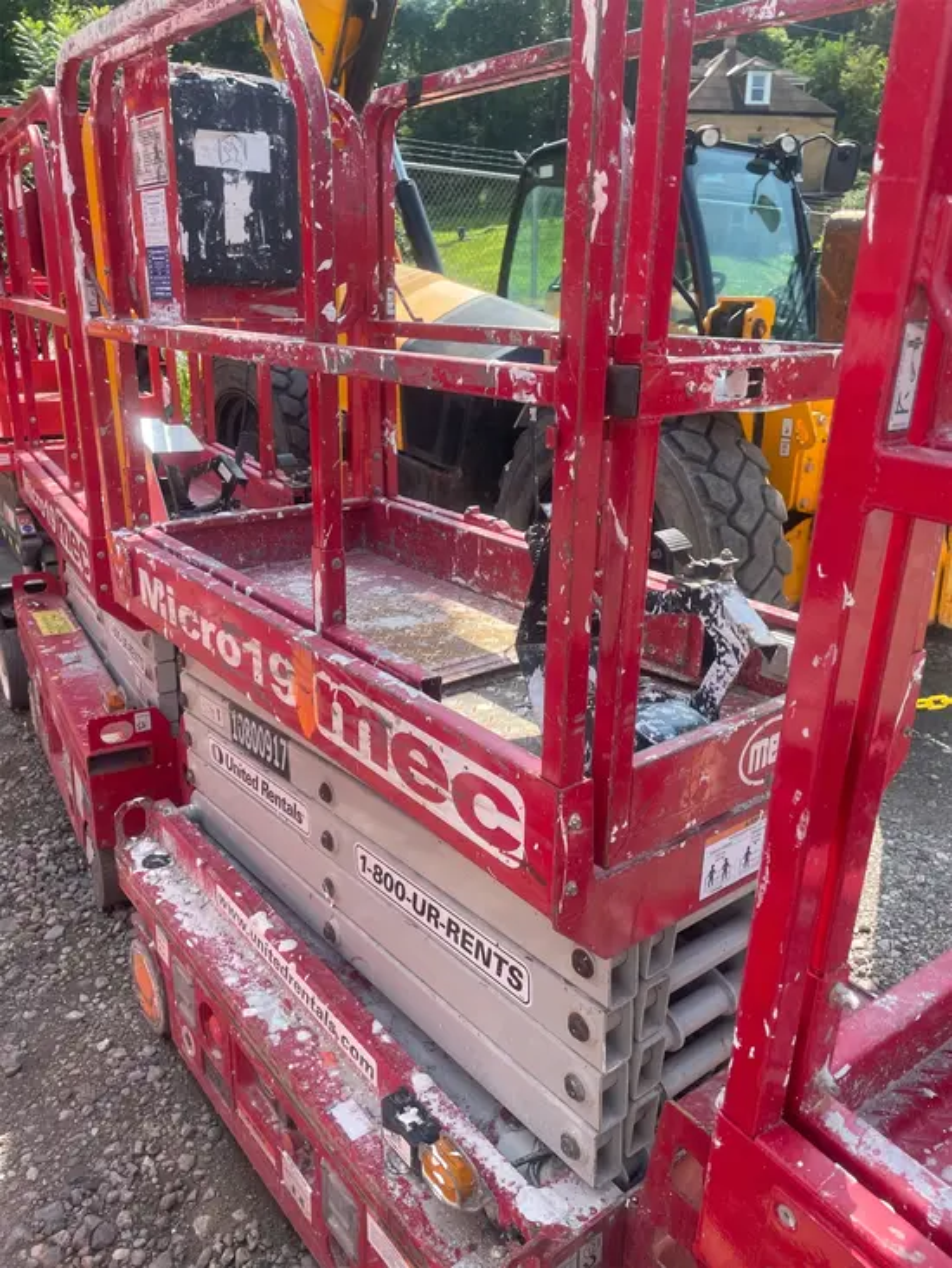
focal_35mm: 26
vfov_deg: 67.3
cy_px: 634
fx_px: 953
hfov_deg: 53.1
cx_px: 476
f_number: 1.6
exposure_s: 1/997
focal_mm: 4.2
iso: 32
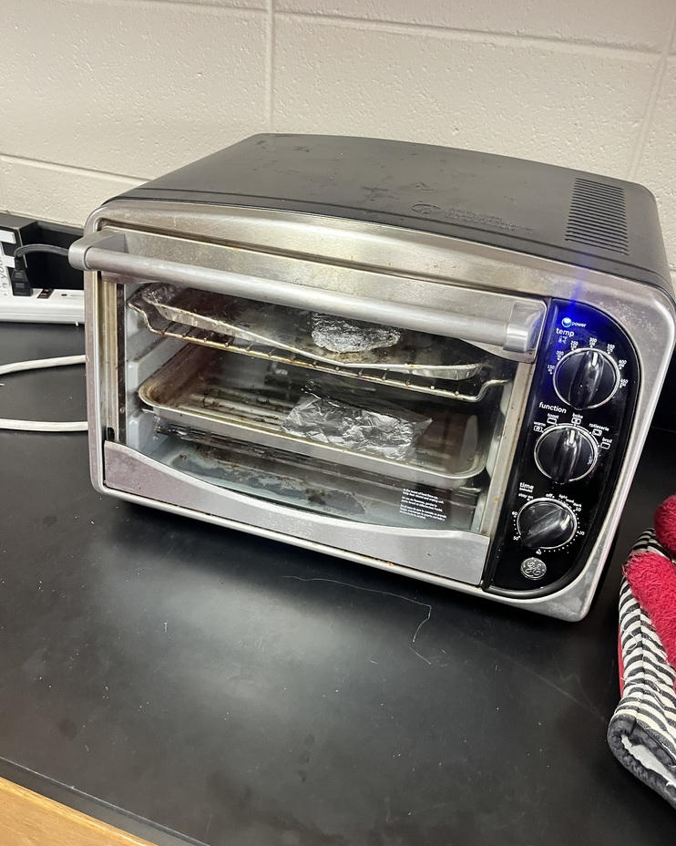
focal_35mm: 28
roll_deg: -4.8
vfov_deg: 62.2
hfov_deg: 51.5
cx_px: 343
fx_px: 700
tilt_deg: -33.4
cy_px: 429
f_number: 1.6
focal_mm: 5.1
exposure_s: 1/60
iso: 320
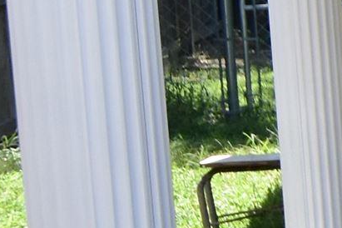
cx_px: 1175
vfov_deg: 8.6
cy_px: -87
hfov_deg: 9.0
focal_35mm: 157
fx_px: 1491
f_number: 10
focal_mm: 14
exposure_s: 1/200
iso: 400
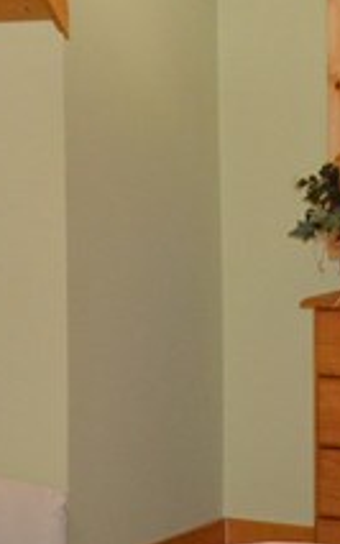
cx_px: -116
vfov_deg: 14.9
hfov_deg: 9.2
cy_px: 199
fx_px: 2077
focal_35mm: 140
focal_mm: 18
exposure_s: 1/60
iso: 1250
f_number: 3.5
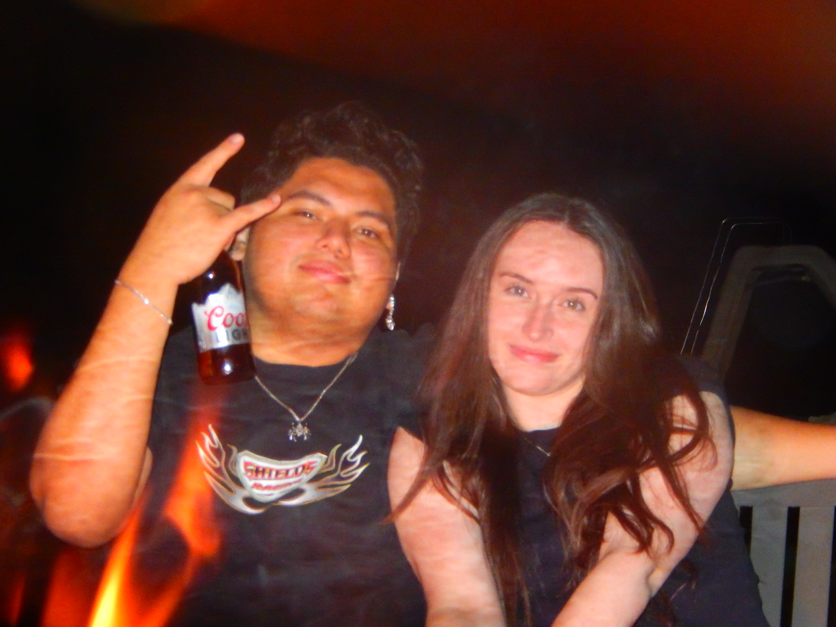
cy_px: 314
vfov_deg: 14.1
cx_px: 418
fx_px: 2536
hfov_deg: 18.7
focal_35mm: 105
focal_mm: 18.9
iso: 1600
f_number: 5.3
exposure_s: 1/30
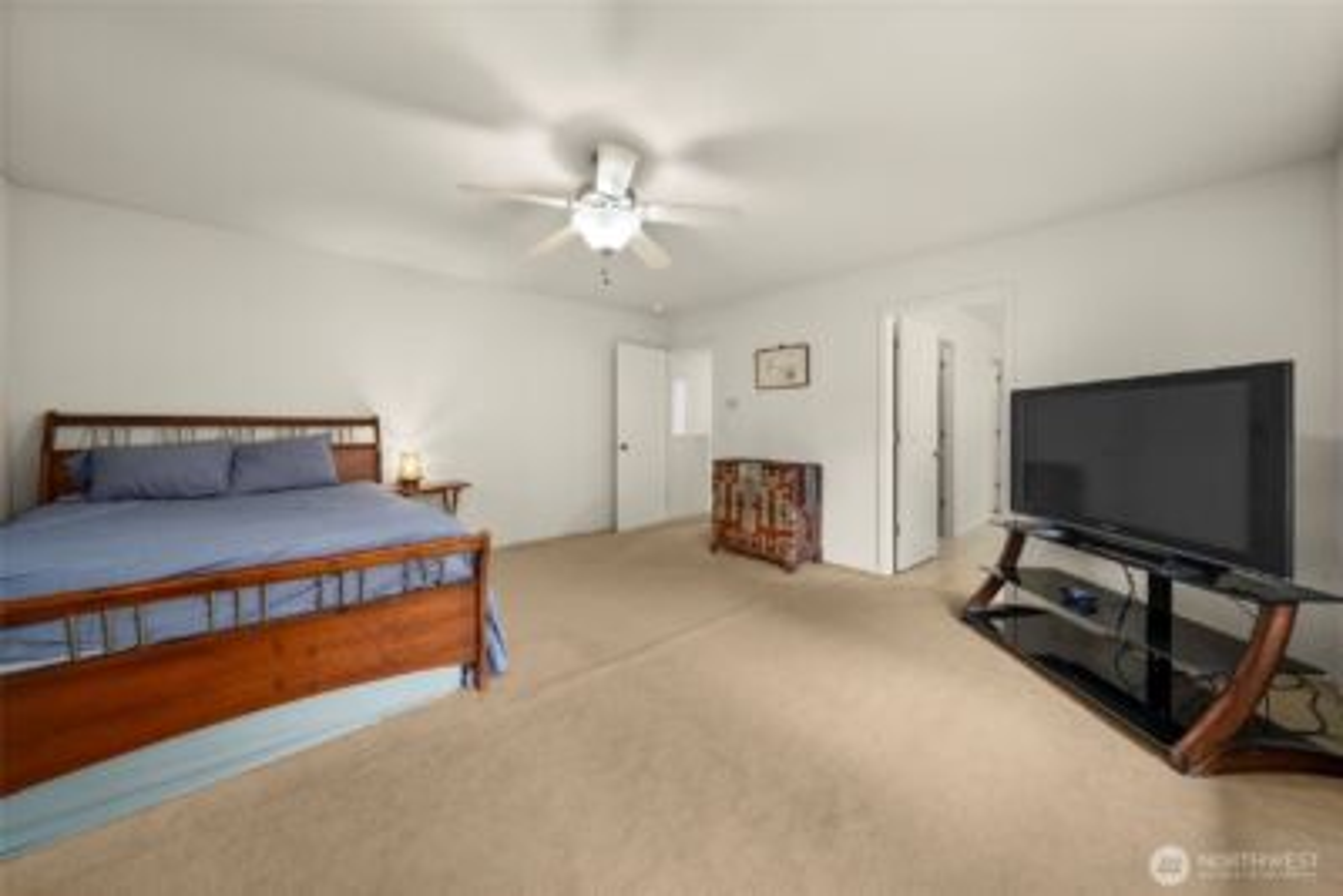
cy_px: 448
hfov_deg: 112.6
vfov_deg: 90.1
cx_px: 672
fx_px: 448
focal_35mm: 12
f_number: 7.1
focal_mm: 12
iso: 1000
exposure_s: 1/5
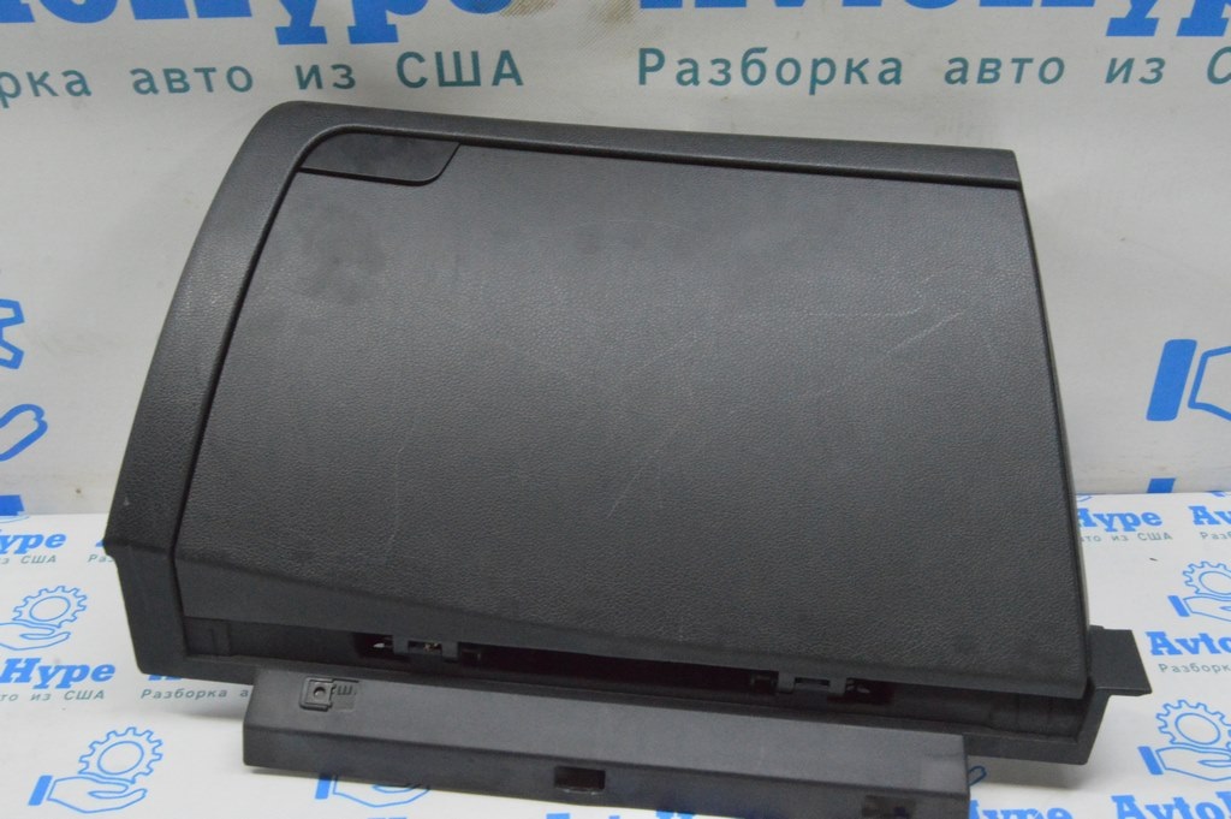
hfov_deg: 53.2
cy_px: 410
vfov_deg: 36.8
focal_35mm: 36
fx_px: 1230
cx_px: 616
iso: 6400
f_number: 20
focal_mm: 24
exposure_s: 1/20
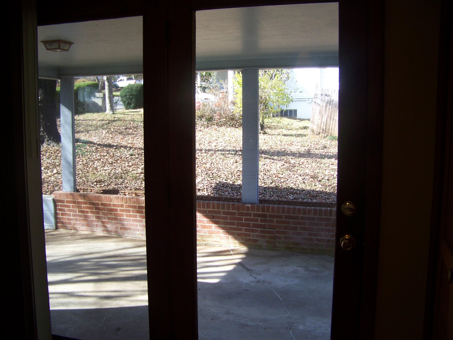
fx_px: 471
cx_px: 226
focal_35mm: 36
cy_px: 170
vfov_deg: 39.7
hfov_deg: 51.4
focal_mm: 5.85
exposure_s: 1/100
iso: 64
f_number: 2.8
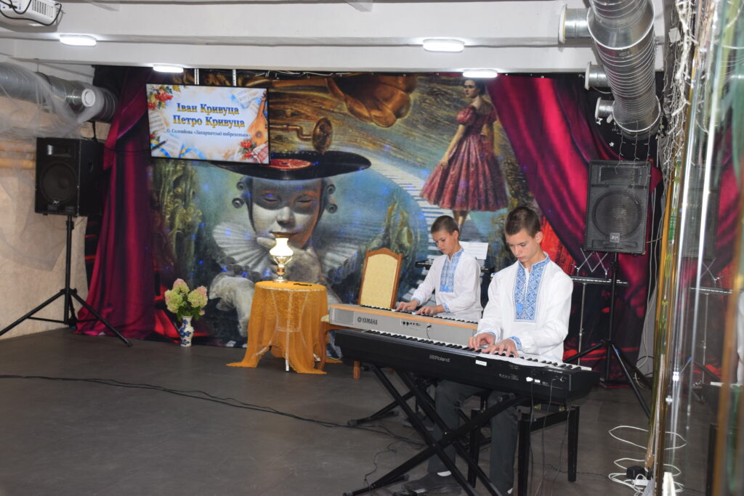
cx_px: 372
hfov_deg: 43.6
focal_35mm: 45
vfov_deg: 29.9
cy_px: 248
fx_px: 930
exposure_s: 1/80
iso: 800
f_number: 4.5
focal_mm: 30
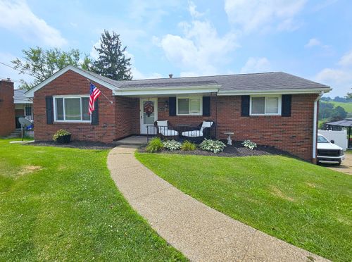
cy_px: 131
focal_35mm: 13
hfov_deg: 106.3
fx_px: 132
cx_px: 176
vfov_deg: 89.6
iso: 50
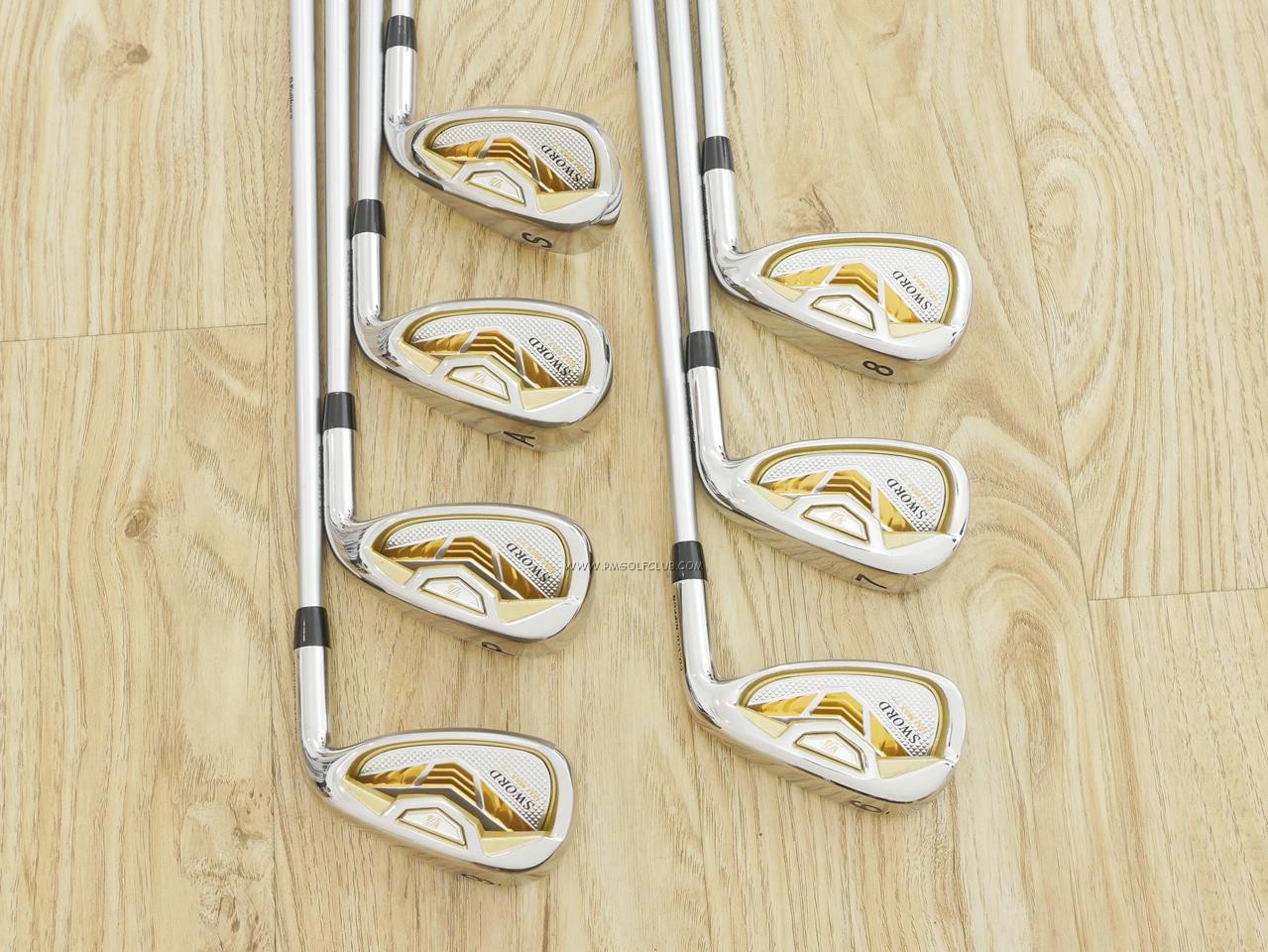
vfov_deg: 29.1
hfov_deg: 38.2
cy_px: 476
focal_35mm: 50
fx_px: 1832
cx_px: 634
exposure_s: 1/40
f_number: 4.5
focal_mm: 25
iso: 1600
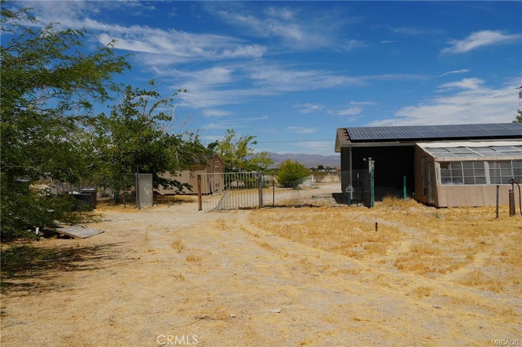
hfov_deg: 59.5
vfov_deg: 41.7
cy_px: 174
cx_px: 261
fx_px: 457
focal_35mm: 32
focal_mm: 21
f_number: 10
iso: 100
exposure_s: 1/400
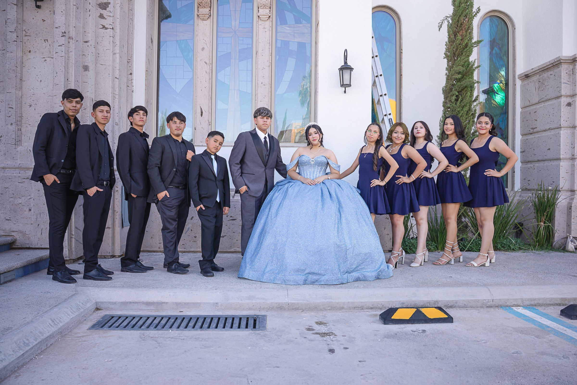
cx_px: 288
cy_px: 192
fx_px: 449
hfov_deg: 65.5
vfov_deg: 46.4
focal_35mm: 28
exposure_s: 1/160
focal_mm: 28
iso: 200
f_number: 6.3
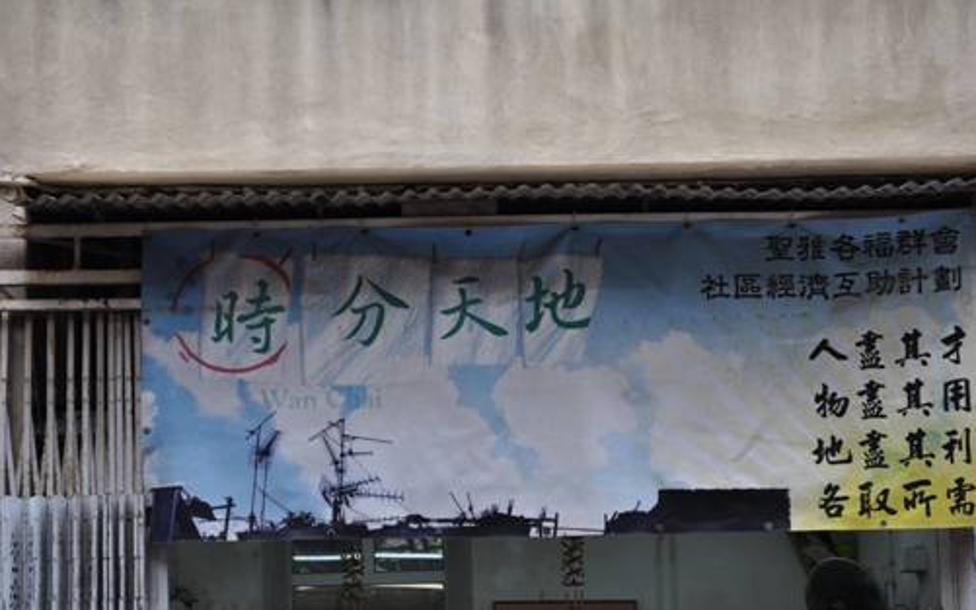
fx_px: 2676
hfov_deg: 20.7
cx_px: 518
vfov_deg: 13.0
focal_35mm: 101
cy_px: 385
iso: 400
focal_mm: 55
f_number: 5.6
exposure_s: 1/100
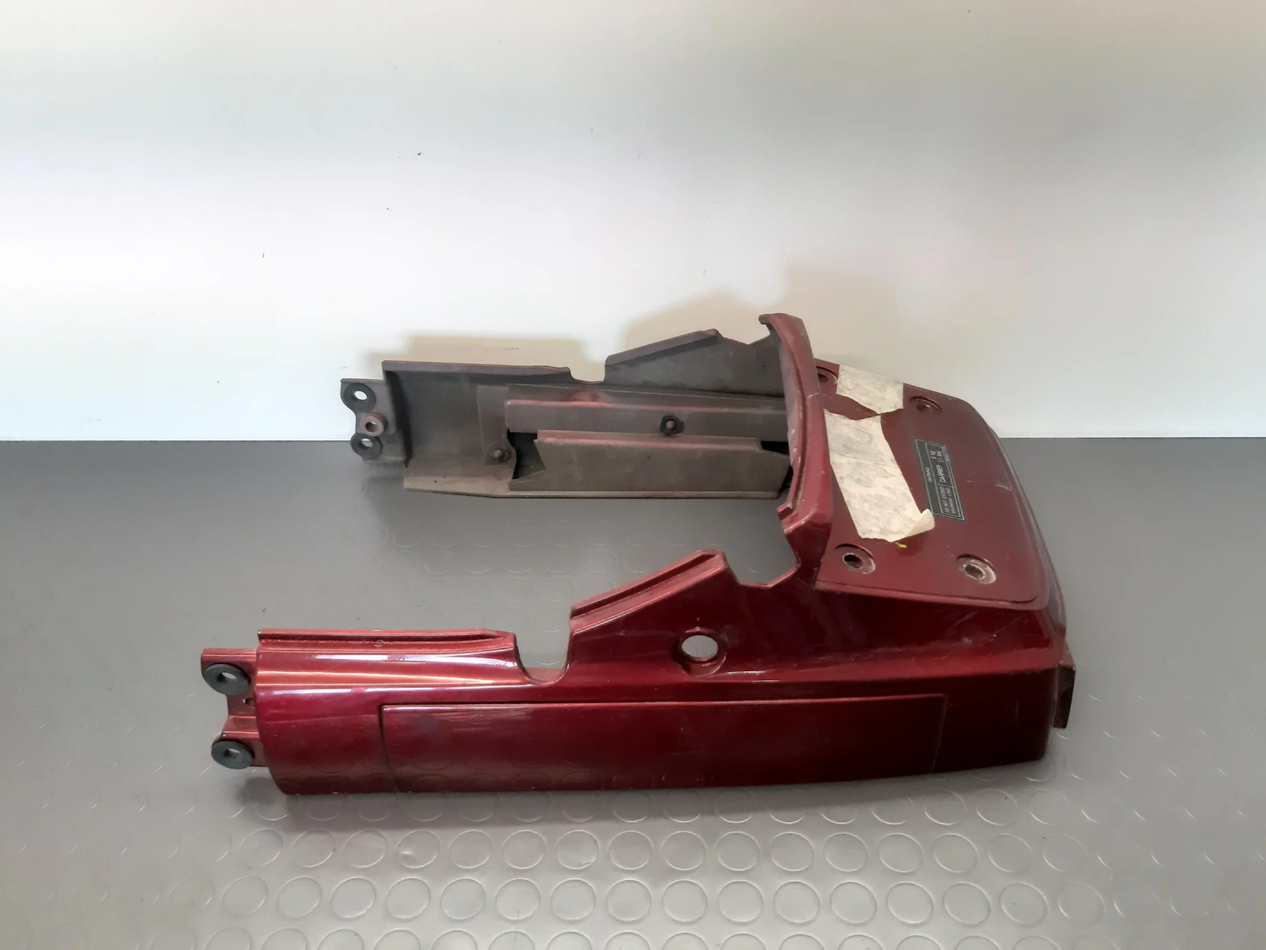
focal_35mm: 27
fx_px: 987
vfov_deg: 51.4
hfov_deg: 65.3
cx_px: 633
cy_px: 475
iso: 400
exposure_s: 1/50
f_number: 1.7
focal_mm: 3.93
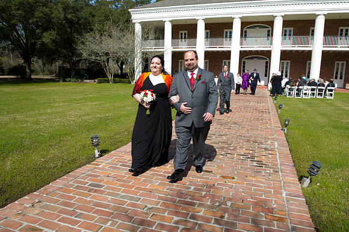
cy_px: 116
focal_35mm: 26
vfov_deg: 49.5
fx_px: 252
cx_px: 174
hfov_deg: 69.4
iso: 100
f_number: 10
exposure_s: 1/125
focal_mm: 26
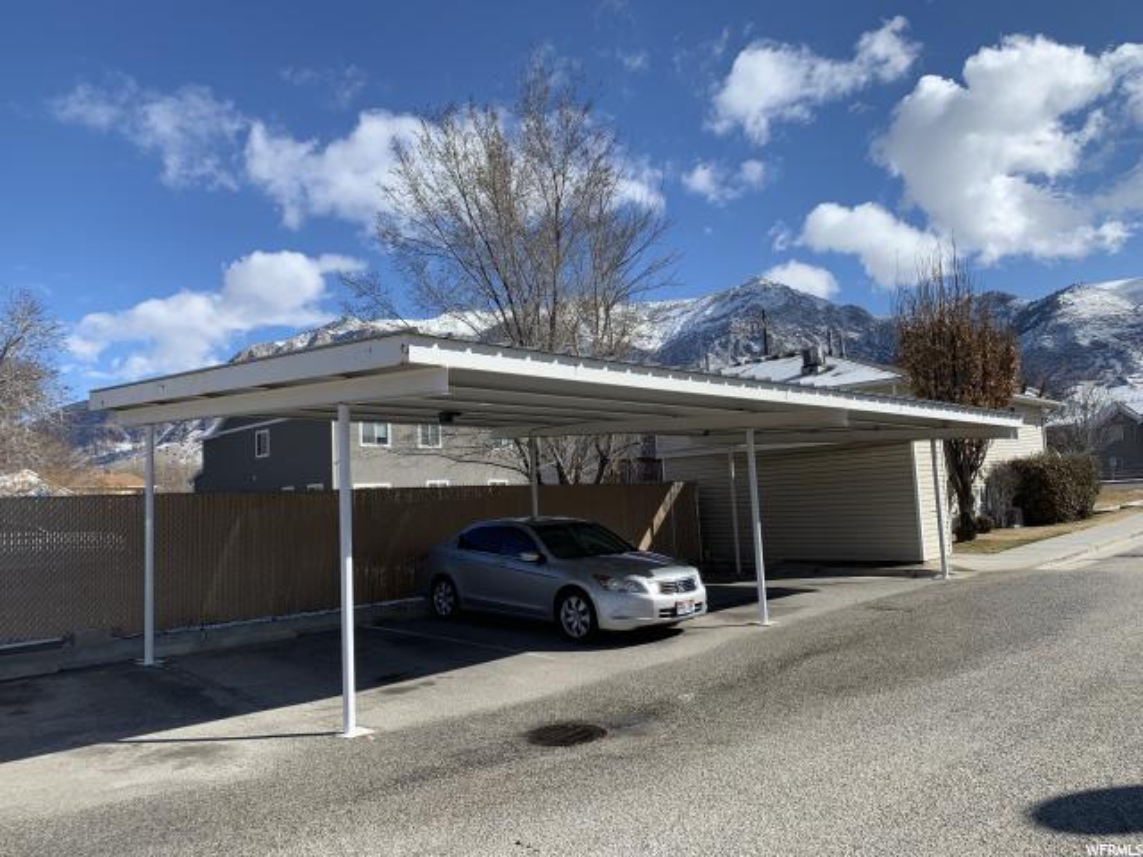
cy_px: 428
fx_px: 859
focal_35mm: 26
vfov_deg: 53.1
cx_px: 572
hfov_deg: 67.3
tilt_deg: +4.9
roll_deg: +3.2
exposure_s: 1/2611
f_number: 1.8
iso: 25
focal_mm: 4.25
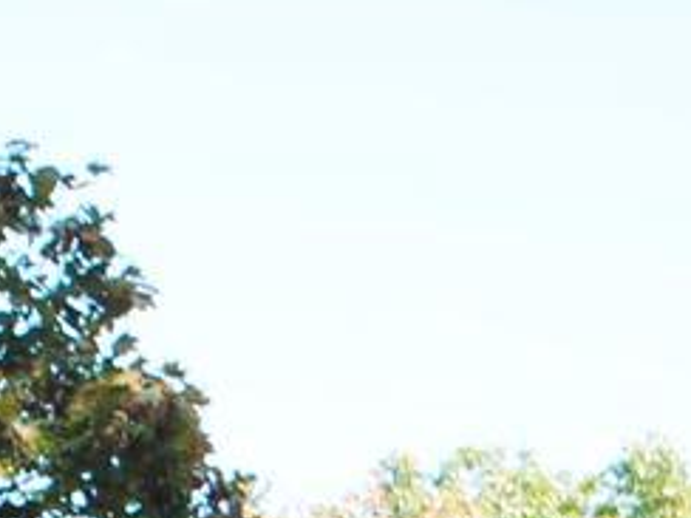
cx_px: 617
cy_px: 1186
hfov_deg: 6.8
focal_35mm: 291
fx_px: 5809
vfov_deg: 5.0
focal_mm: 24
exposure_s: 1/160
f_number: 6.3
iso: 100
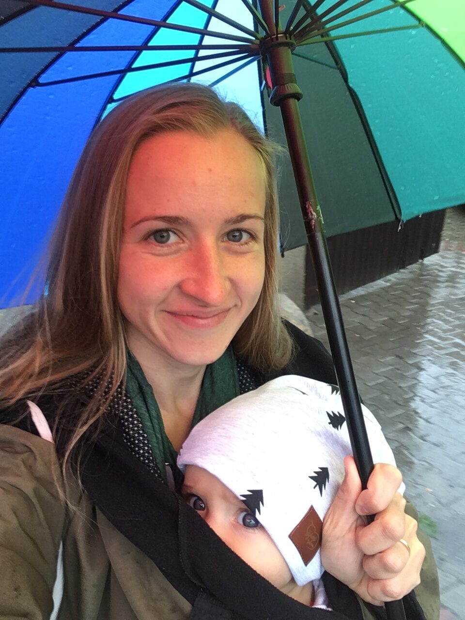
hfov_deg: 45.4
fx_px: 555
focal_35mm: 31
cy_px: 310
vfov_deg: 58.4
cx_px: 232
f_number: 2.4
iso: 50
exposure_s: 1/33
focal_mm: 2.15
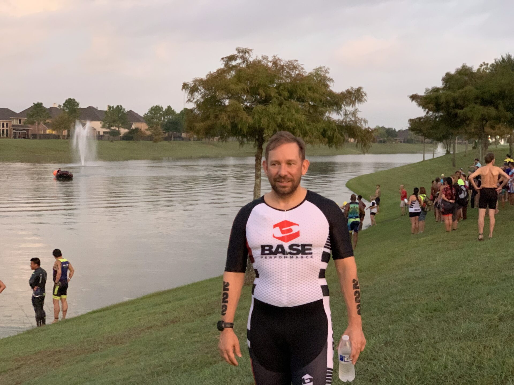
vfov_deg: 28.0
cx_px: 257
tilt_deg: -3.5
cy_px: 192
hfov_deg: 36.8
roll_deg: -1.1
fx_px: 772
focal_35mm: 52
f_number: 2.4
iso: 800
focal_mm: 6
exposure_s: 1/30
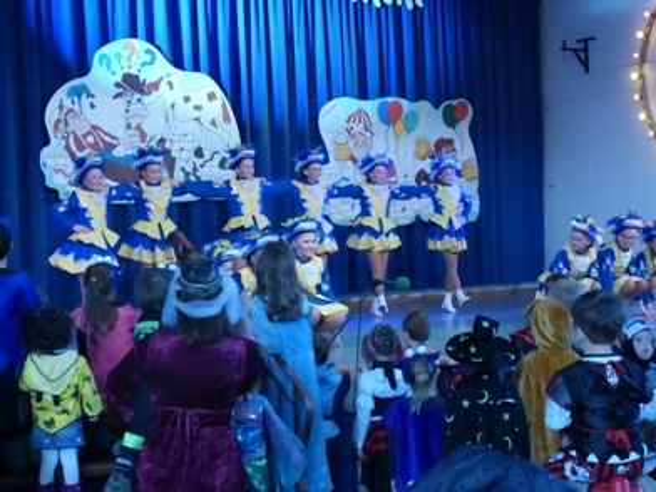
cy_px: 246
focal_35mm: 69
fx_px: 1308
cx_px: 328
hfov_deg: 28.2
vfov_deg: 21.3
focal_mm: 12.5
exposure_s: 1/200
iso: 1600
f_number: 4
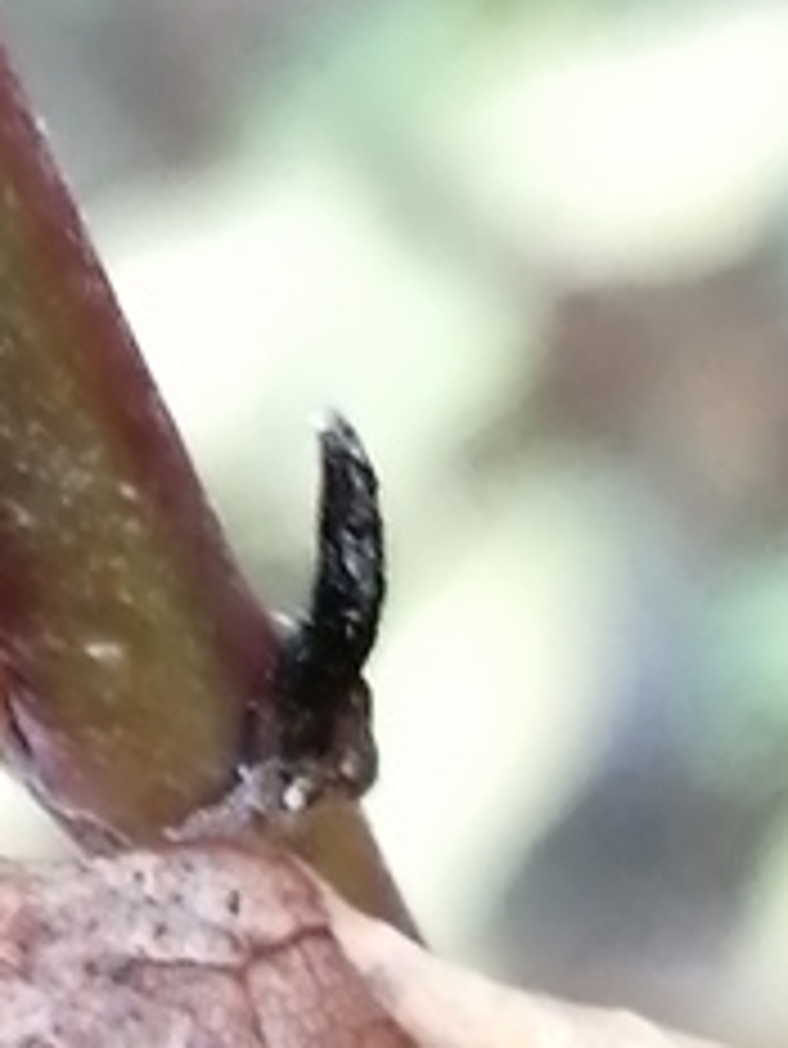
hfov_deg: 5.2
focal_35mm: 286
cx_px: 513
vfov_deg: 6.9
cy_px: 1223
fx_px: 8673
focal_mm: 3.46
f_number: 1.8
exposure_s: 1/30
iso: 100
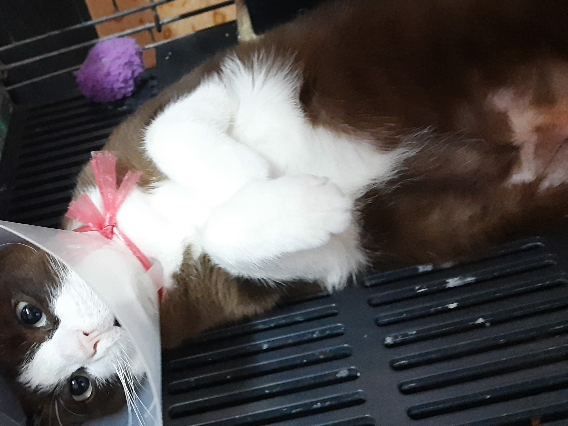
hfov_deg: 42.3
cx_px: 182
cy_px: 184
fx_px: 722
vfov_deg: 32.8
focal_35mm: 44
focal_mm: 5.23
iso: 1000
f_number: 1.8
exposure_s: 1/20
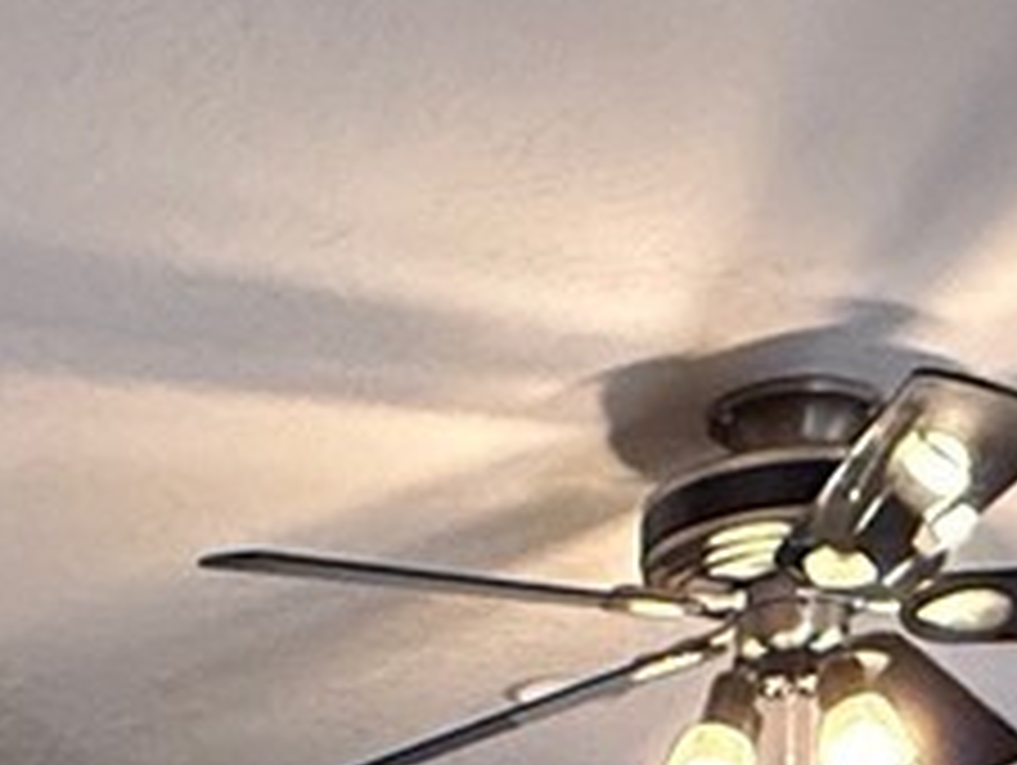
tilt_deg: -12.3
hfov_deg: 19.7
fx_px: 2912
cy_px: 2164
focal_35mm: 99
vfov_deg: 11.0
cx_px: 310
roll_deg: +1.9
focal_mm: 2.22
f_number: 2.2
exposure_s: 1/60
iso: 800
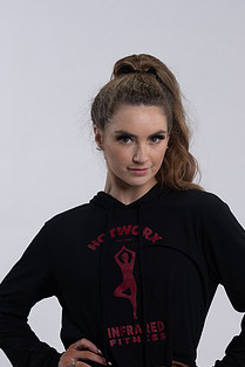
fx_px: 1247
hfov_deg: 11.2
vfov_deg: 16.7
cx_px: 139
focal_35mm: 122
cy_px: 255
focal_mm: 85
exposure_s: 1/125
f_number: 4
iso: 125
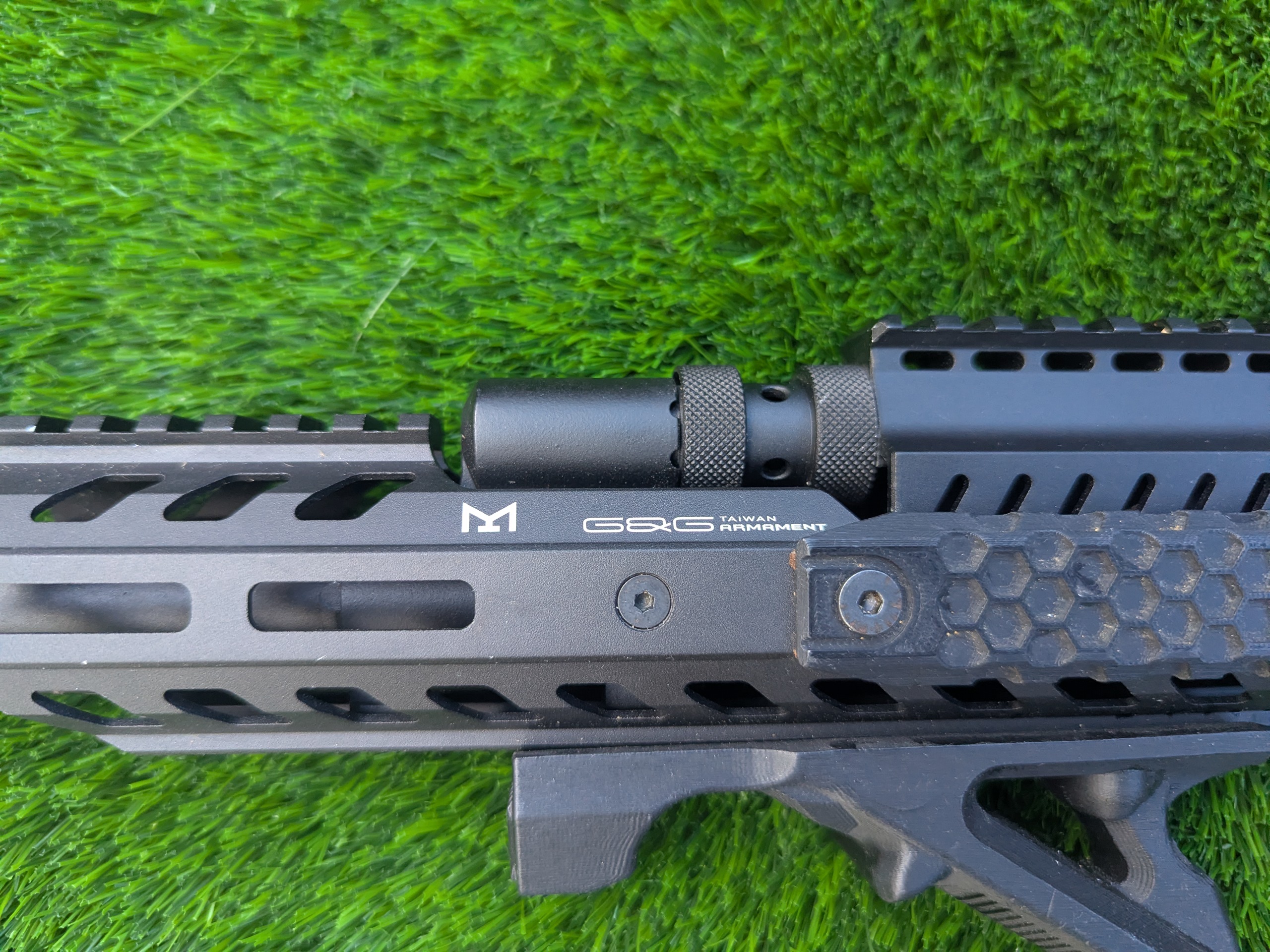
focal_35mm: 24
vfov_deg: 56.8
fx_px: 881
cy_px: 476
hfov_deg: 71.6
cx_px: 635
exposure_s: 1/678
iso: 768
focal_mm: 6.81
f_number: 1.85
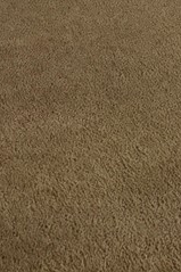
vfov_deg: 15.5
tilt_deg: -17.0
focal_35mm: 116
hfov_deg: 11.8
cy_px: -200
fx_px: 876
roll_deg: -1.8
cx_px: 122
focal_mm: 5.96
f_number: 1.6
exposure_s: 1/60
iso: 500
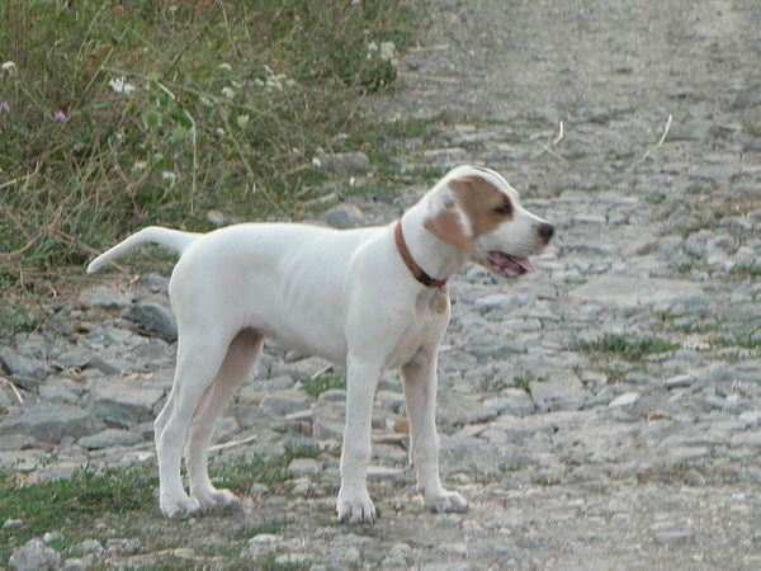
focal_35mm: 260
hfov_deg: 7.6
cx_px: 380
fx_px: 5716
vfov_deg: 5.7
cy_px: 286
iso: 200
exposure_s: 1/30
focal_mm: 43.3
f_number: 8
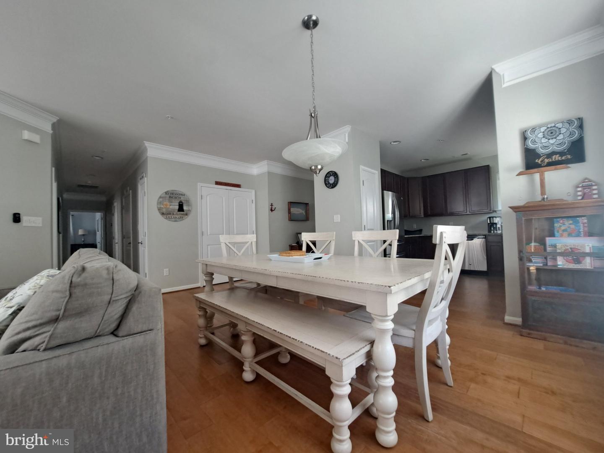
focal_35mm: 13
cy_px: 226
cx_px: 302
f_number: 2.2
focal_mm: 1.74
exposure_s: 1/50
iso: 125
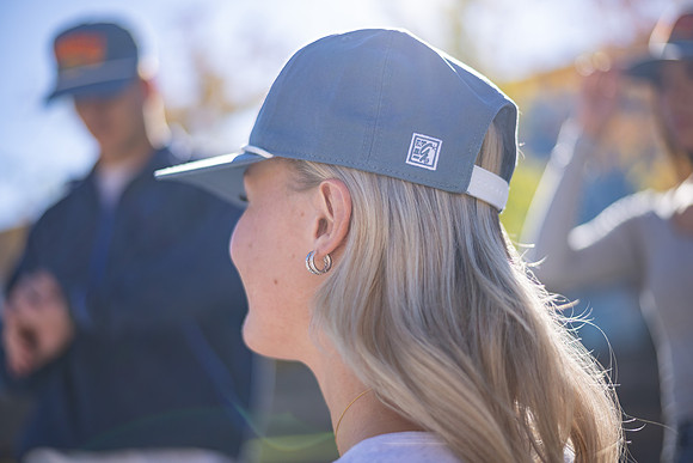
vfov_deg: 27.0
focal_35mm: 50
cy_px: 232
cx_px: 346
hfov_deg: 39.6
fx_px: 963
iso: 100
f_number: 1.8
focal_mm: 50
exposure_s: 1/2000
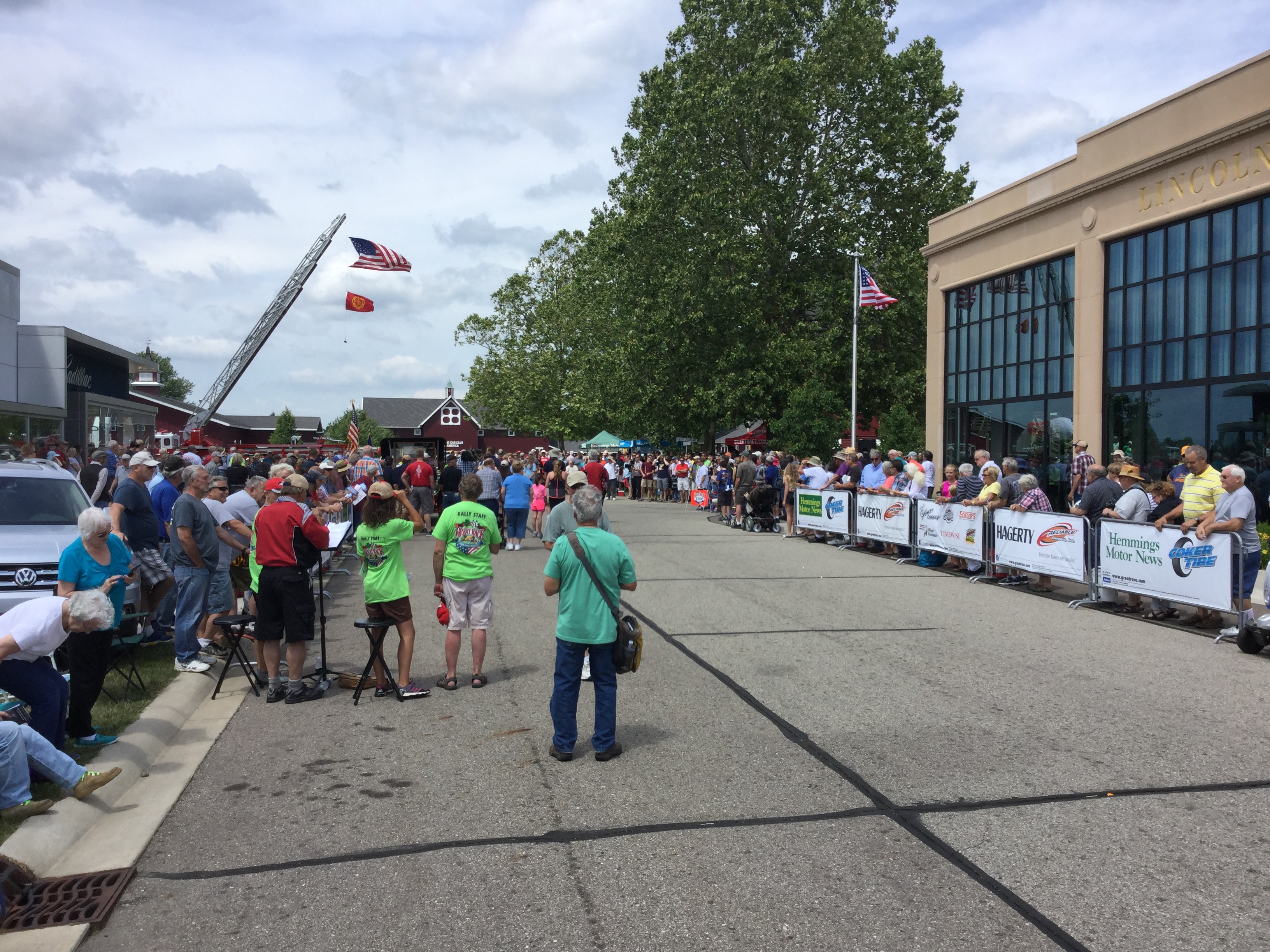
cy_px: 476
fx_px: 1137
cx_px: 635
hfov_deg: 58.4
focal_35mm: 31
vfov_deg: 45.4
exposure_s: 1/1148
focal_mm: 3.3
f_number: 2.4
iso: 25
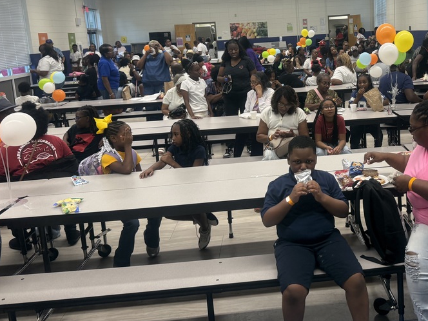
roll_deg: +3.9
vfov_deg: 38.0
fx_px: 457
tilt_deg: -7.1
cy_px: 96
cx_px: 293
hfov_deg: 49.1
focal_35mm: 37
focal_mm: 6.76
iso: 125
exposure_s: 1/125
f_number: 1.78
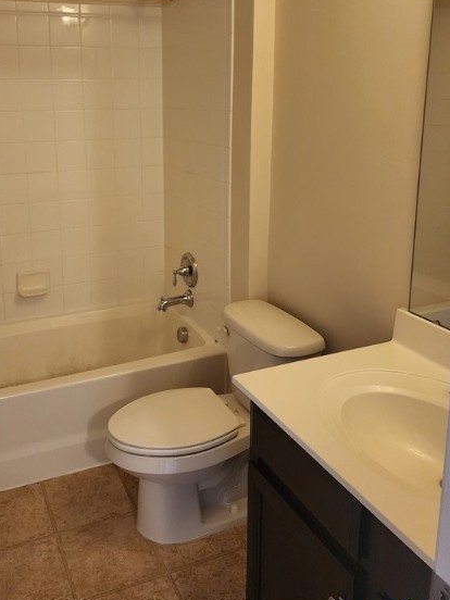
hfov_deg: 43.6
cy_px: 215
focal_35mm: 32
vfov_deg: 56.0
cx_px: 154
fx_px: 555
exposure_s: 1/120
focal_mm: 6.4
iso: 800
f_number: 1.8
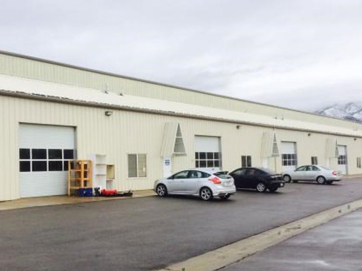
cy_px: 150
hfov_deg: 42.7
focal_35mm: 44
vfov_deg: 32.8
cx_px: 139
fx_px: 460
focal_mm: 4.15
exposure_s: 1/933
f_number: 2.2
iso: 32
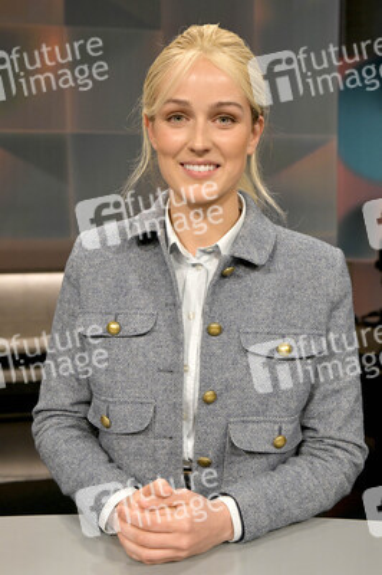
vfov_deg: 43.6
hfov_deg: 29.8
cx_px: 191
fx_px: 717
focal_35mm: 45
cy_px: 288
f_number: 6.3
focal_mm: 45
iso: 2500
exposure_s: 1/200
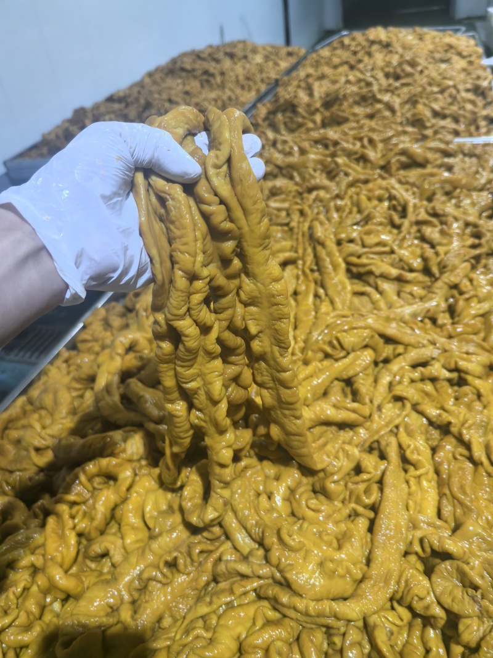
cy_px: 329
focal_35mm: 27
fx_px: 513
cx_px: 246
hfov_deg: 51.3
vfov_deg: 65.3
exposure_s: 1/100
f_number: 1.4
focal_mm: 5.75
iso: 500
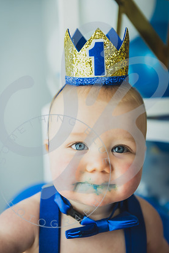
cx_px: 81
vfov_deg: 31.9
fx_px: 444
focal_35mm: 63
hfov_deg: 21.6
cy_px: 125
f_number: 2.8
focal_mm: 58
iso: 200
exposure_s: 1/125
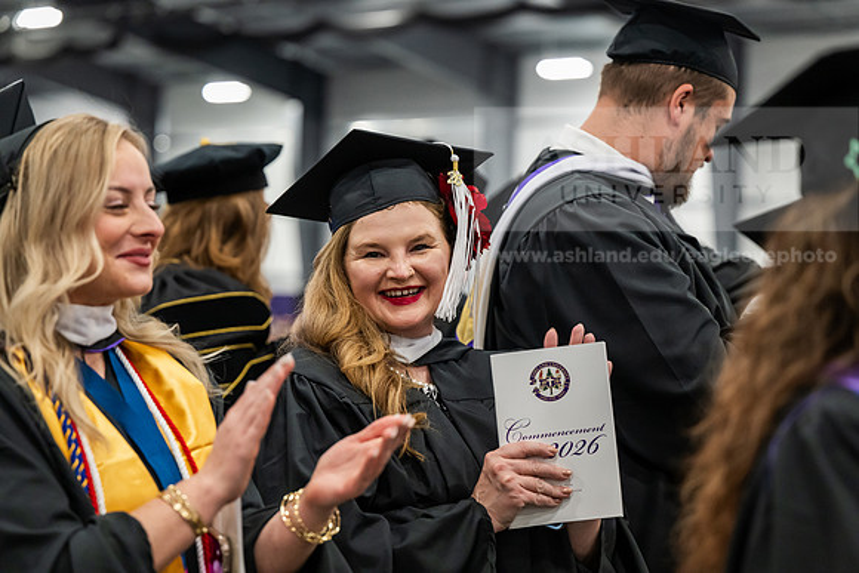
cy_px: 286
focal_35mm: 83
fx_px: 1981
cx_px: 430
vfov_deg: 16.5
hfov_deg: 24.5
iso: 2500
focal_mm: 83
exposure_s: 1/200
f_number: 3.2
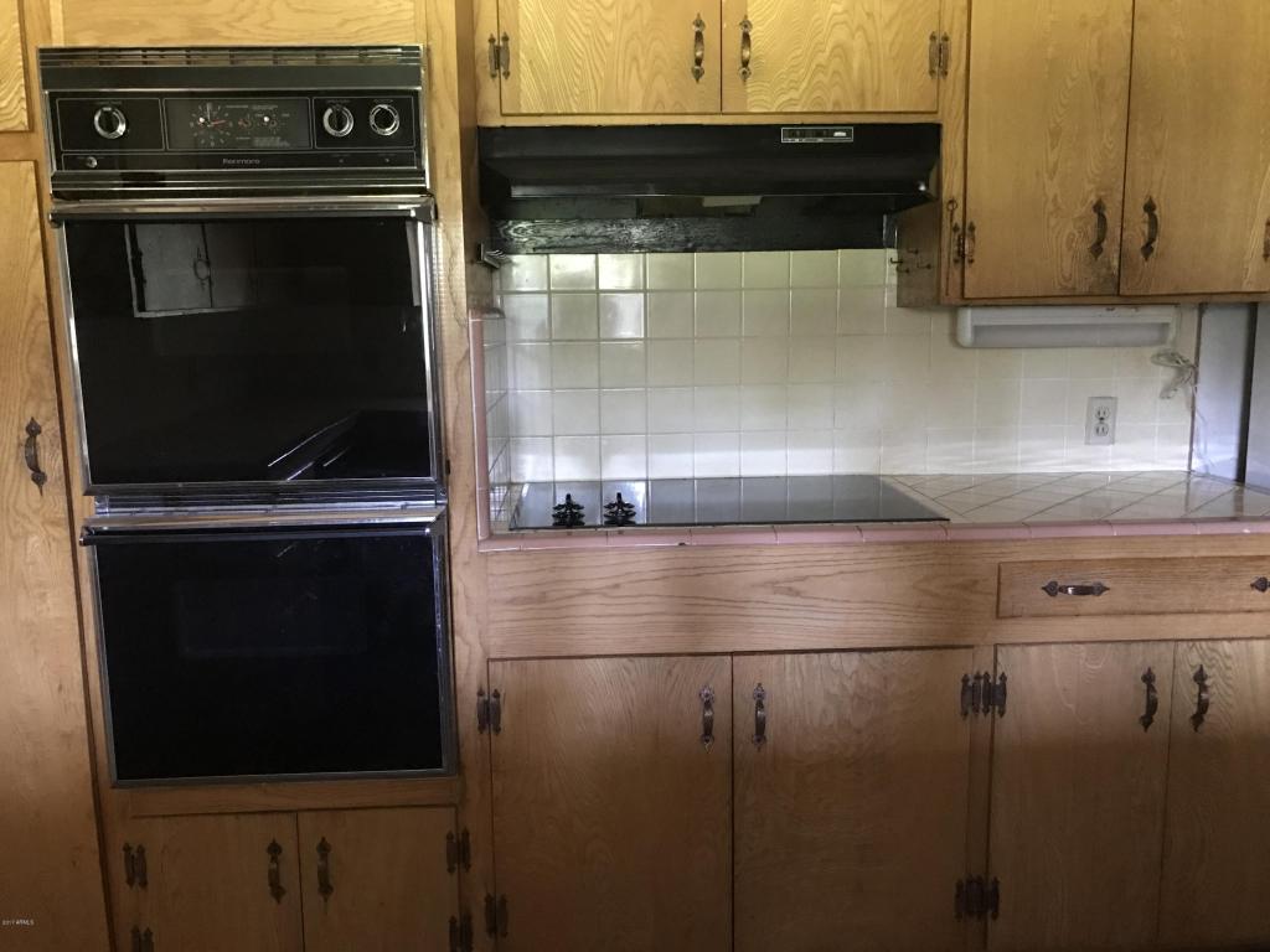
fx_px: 1027
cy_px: 476
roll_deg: +0.4
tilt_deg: -8.5
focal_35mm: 28
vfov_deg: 49.7
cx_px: 635
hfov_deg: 63.4
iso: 100
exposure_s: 1/5
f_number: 1.8
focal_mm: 3.99
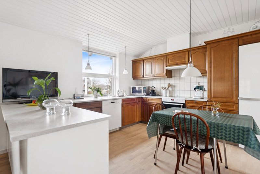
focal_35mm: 17
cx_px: 130
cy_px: 87
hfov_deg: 93.3
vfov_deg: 70.4
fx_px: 123
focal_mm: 17
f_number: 4.5
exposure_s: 1/40
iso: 400
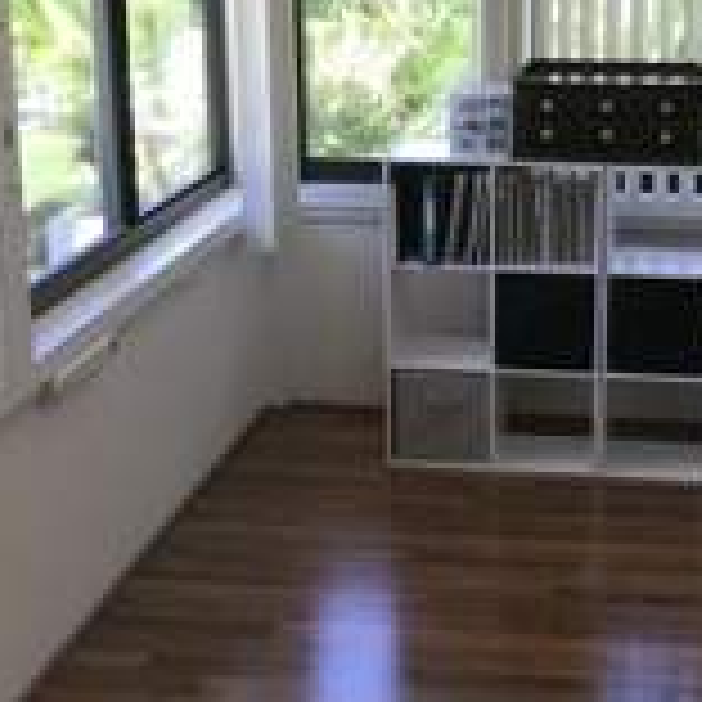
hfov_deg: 22.5
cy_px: 362
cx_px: 536
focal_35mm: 76
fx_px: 1744
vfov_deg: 22.8
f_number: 1.8
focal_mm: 3.99
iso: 20
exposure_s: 1/138
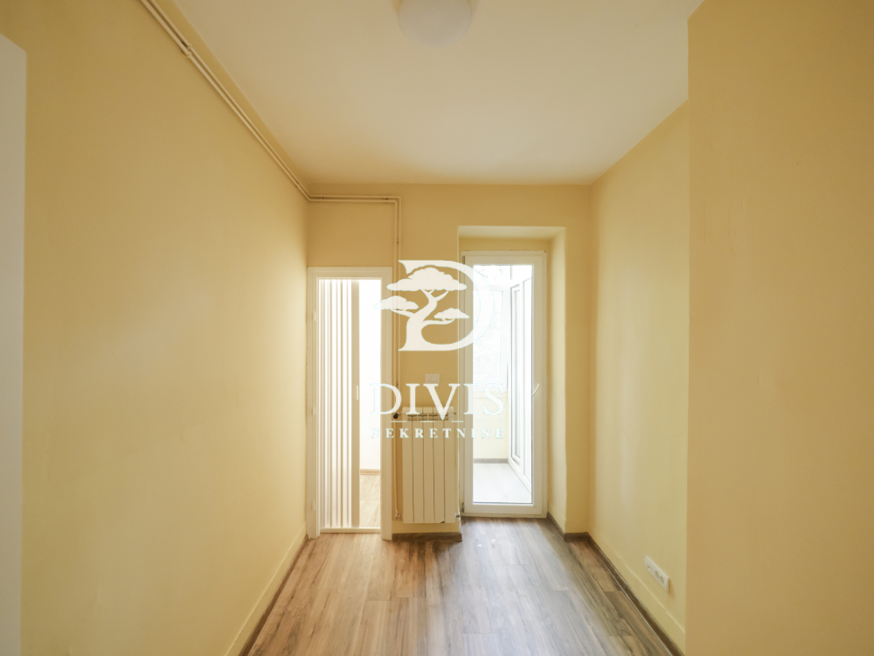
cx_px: 437
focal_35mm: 14
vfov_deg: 85.7
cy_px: 328
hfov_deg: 102.1
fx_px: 353
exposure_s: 1/4
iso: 400
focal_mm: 7
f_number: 4
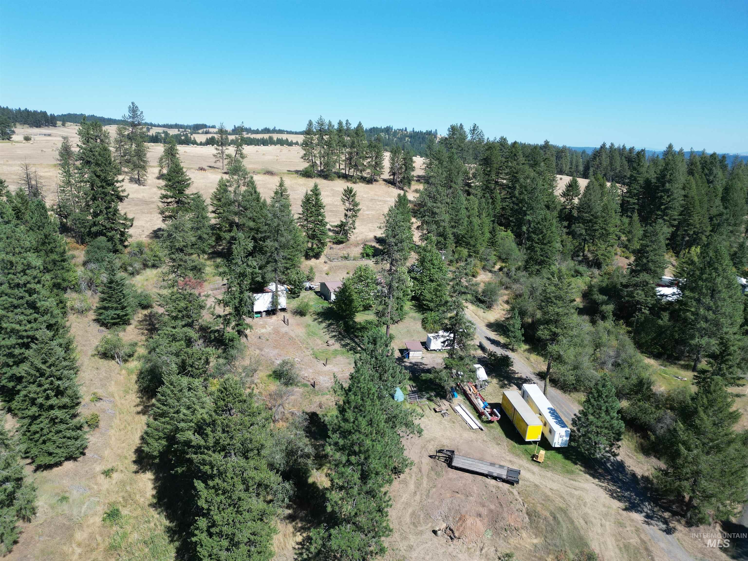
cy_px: 280
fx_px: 519
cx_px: 374
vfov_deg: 56.8
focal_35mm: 24
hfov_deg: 71.6
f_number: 1.7
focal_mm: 6.72
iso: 120
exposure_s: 1/2000
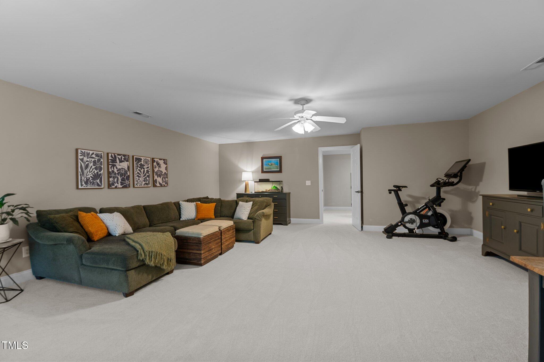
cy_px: 181
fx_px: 226
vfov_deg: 77.2
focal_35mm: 15
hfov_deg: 100.4
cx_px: 272
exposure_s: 1/2
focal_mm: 15
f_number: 6.3
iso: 400
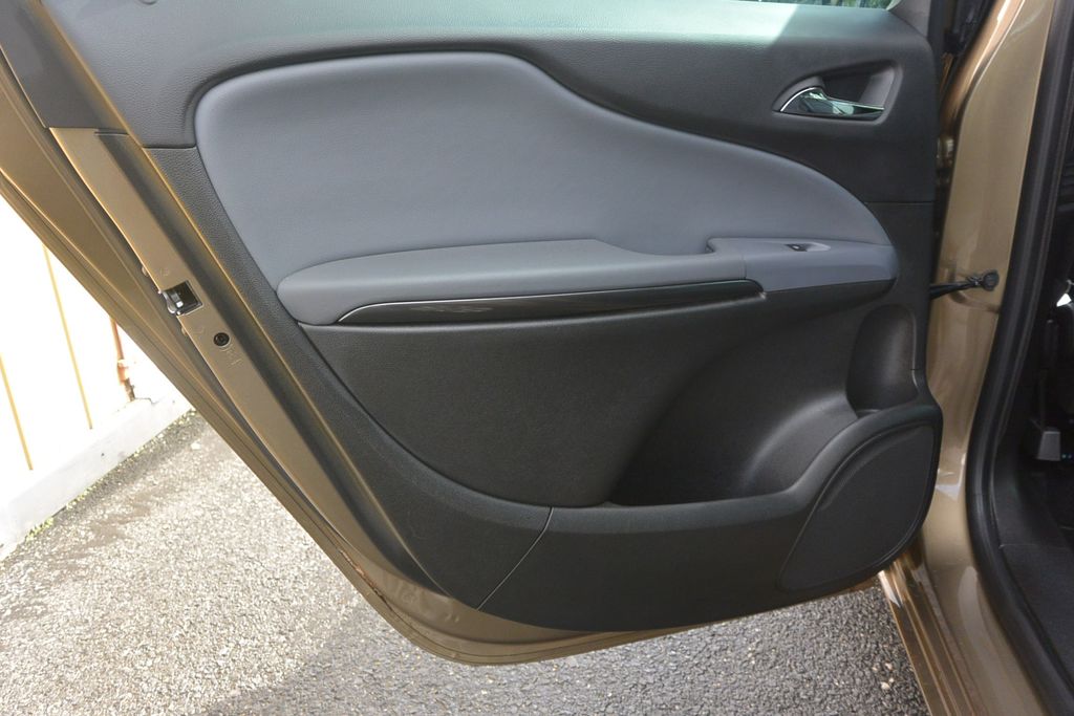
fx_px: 895
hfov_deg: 61.9
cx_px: 537
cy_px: 358
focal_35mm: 30
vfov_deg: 43.6
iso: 200
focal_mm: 11.4
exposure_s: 1/250
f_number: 3.5
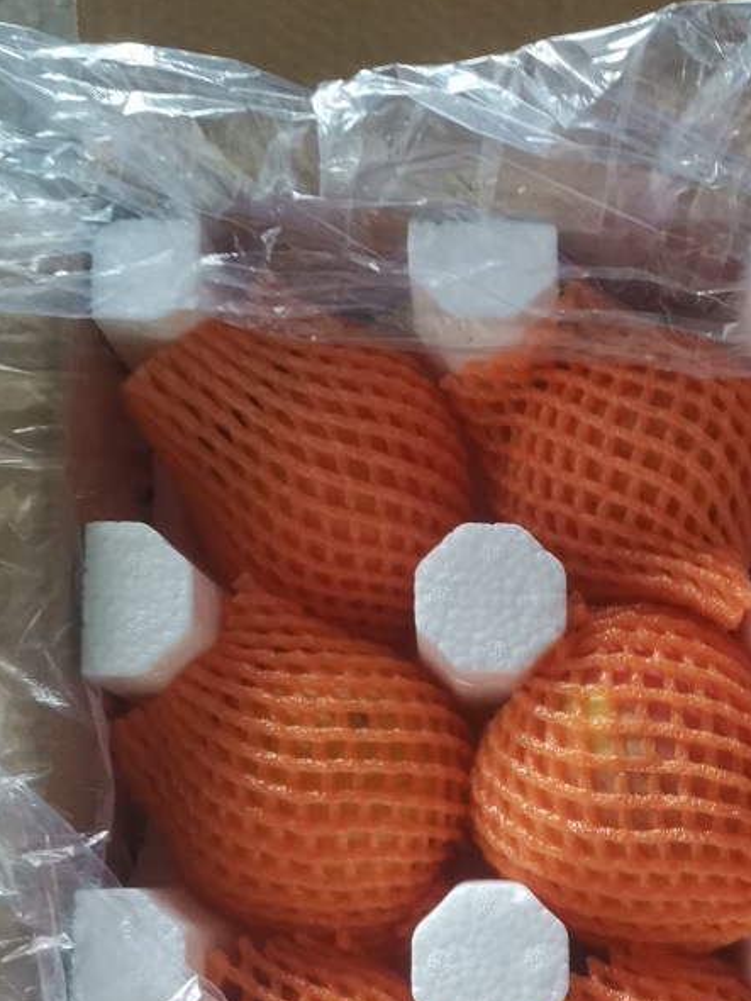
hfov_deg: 30.0
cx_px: 619
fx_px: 1359
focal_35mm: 47
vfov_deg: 39.7
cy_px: 707
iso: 320
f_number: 1.8
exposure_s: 1/33.3
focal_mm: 5.5
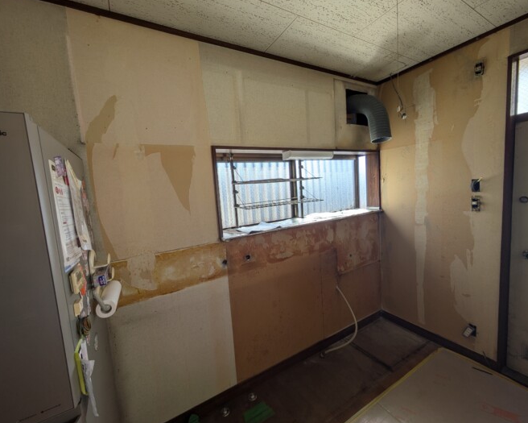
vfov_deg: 84.1
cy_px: 210
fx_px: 234
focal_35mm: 15
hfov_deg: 96.8
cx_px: 261
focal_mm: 1.83
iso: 48
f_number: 2.2
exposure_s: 1/346
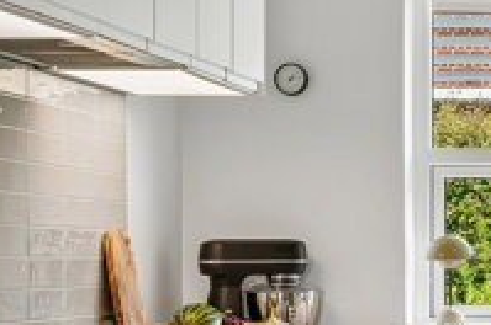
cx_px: 765
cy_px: 238
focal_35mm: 157
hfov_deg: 12.4
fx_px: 2138
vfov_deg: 8.7
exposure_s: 1/20
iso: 200
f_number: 8
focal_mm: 26
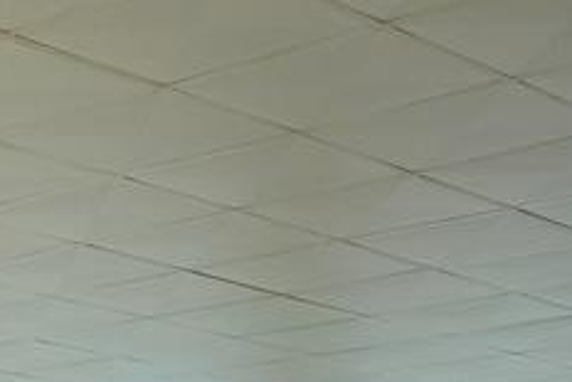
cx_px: -360
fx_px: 1971
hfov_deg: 15.0
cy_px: 924
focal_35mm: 124
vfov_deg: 9.7
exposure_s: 1/125
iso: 3200
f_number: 3.2
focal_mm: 24
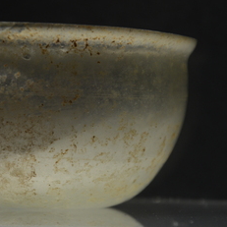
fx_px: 2247
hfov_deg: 5.8
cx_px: 41
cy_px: 115
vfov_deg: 5.8
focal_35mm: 303
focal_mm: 125
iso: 1000
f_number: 6
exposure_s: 1/25
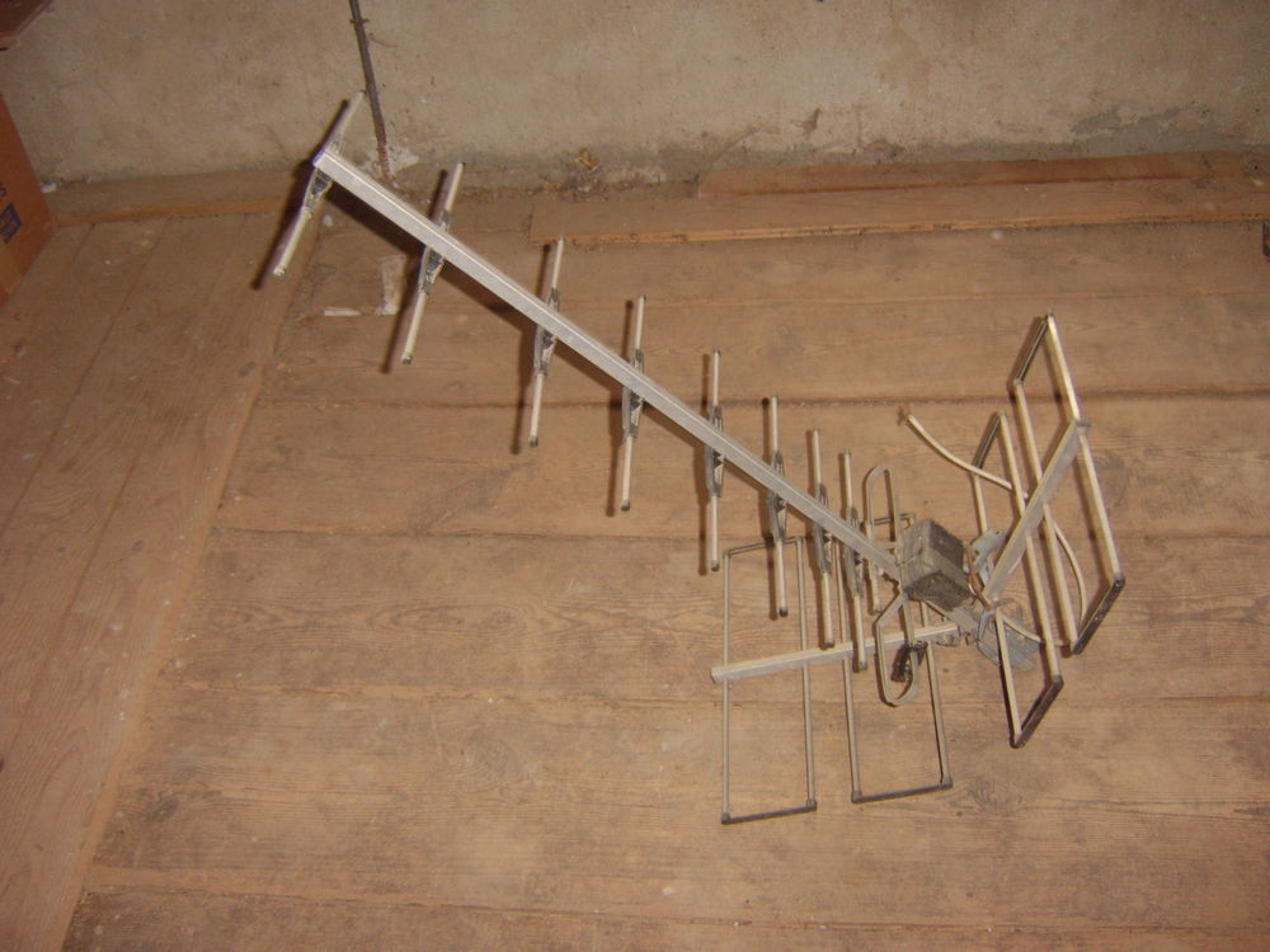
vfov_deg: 45.4
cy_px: 476
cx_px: 635
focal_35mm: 31
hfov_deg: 58.4
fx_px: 1137
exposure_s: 1/30
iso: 141
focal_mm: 8.13
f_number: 2.7
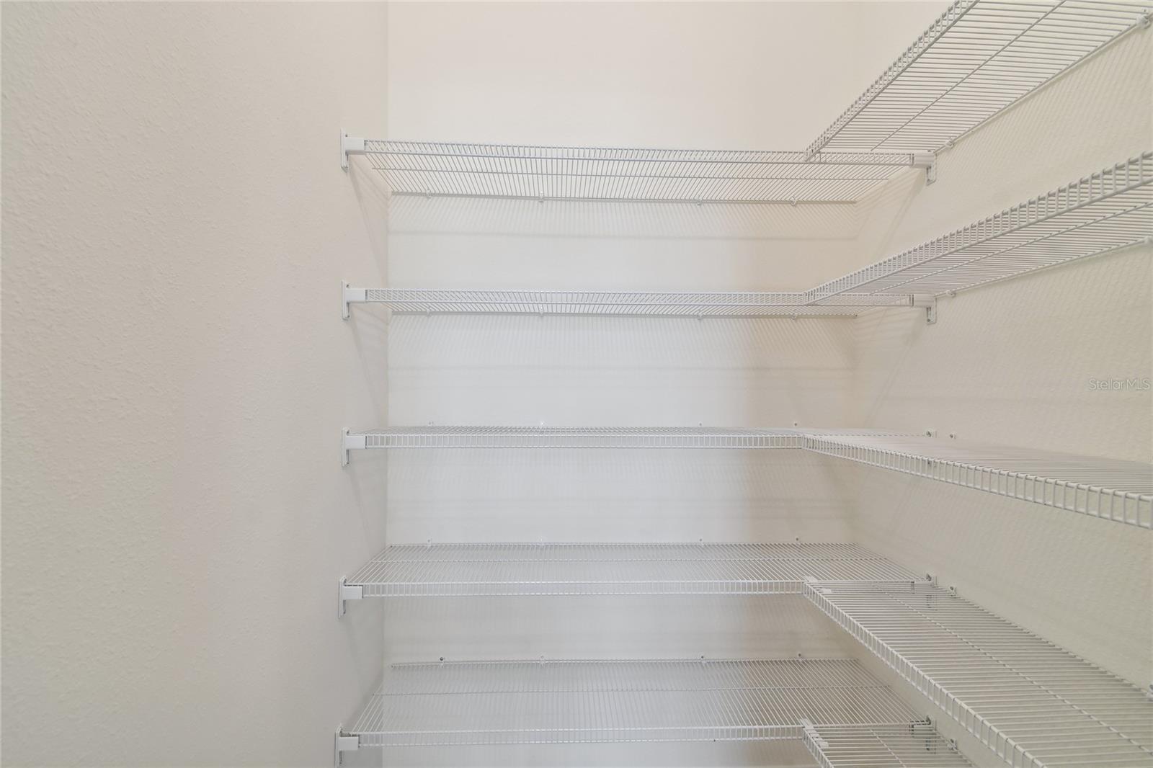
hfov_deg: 100.4
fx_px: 480
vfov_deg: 77.3
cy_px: 384
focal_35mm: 15
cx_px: 576
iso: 100
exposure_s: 1/6
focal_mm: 10
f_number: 7.1
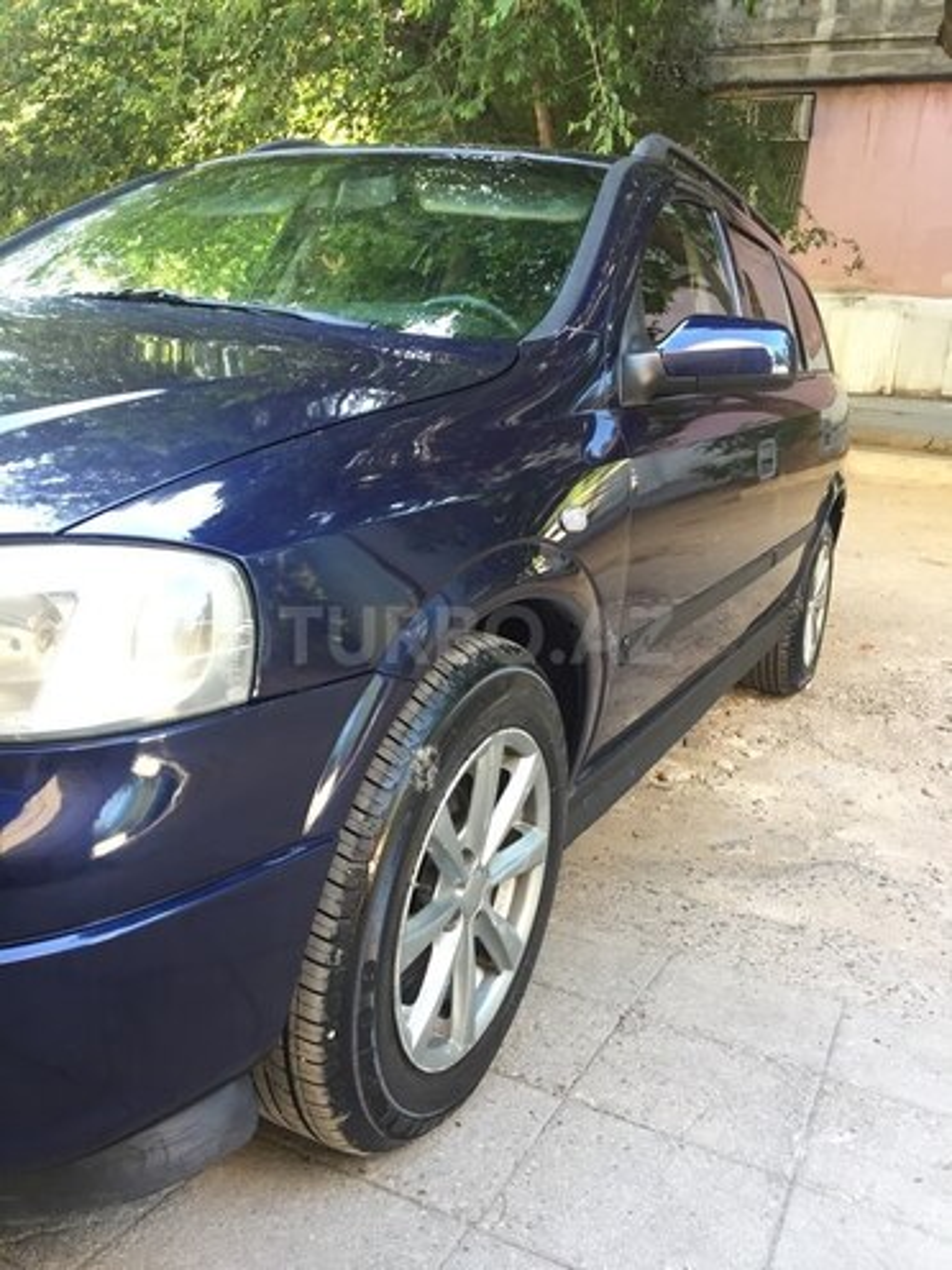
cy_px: 635
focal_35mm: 29
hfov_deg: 48.2
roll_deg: -2.9
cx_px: 476
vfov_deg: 61.7
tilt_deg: -16.3
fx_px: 1063
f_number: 2.2
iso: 50
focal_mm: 4.15
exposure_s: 1/33
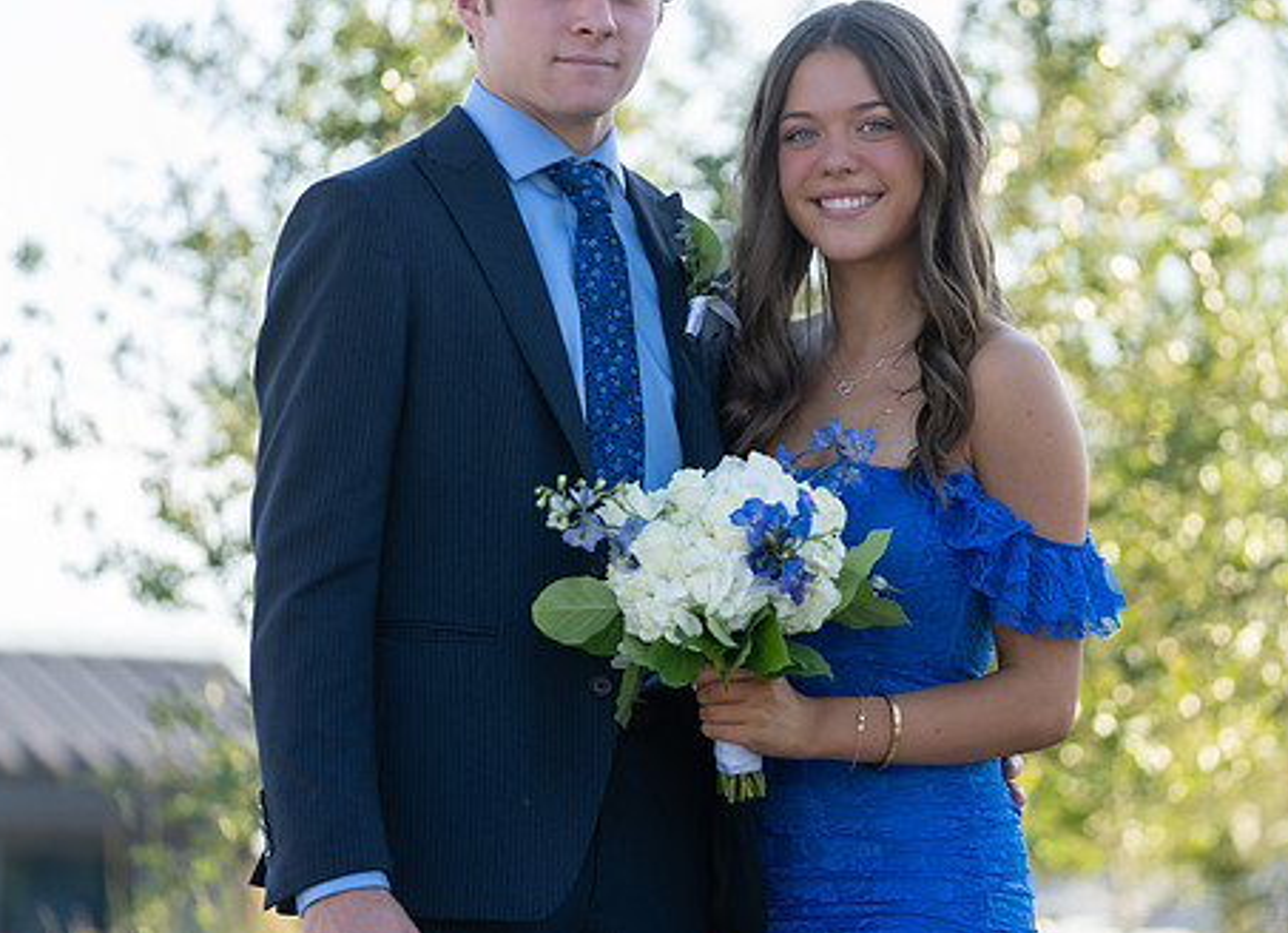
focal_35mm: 212
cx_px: 760
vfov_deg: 6.8
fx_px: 7791
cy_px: 397
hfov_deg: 9.4
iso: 100
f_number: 2.8
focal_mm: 152
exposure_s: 1/320
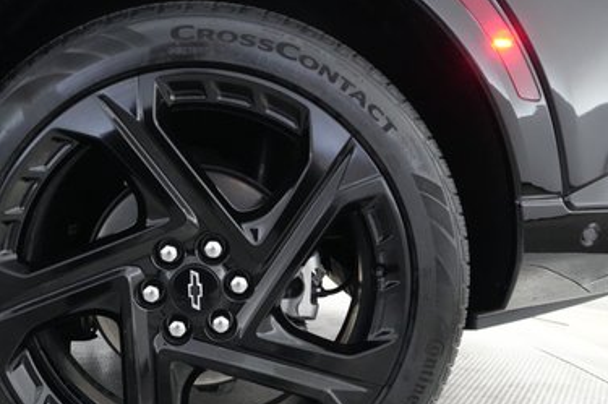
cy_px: 289
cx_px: 206
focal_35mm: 41
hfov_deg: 46.8
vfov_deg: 32.1
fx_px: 692
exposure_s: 1/160
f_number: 4
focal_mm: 24
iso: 12800
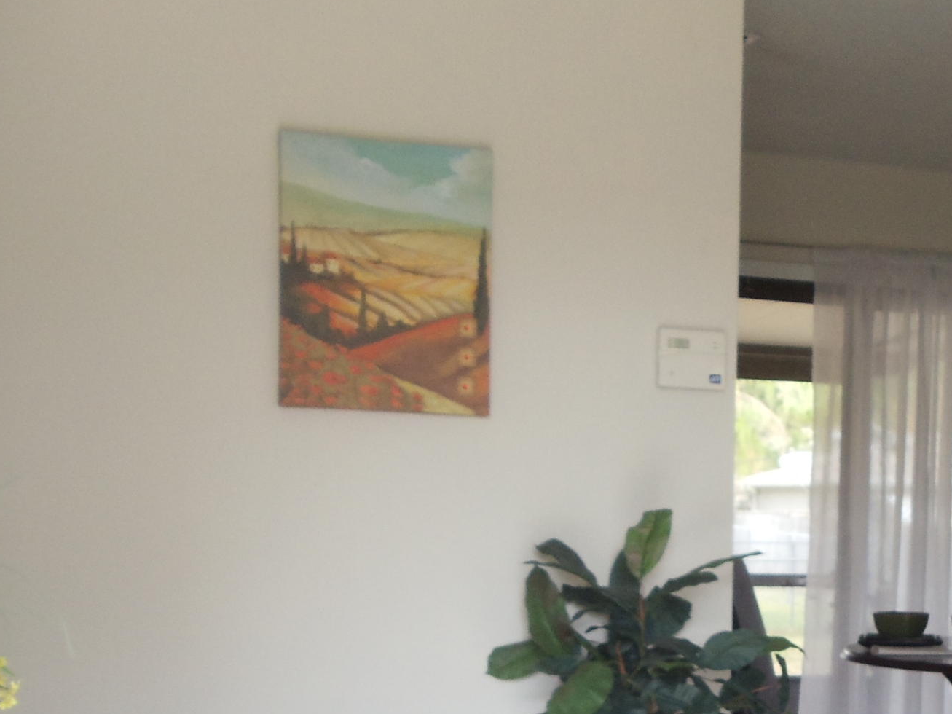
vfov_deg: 14.3
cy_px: 774
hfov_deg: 19.1
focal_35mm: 101
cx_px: 840
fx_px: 2777
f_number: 3.5
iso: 200
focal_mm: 6
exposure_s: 1/50
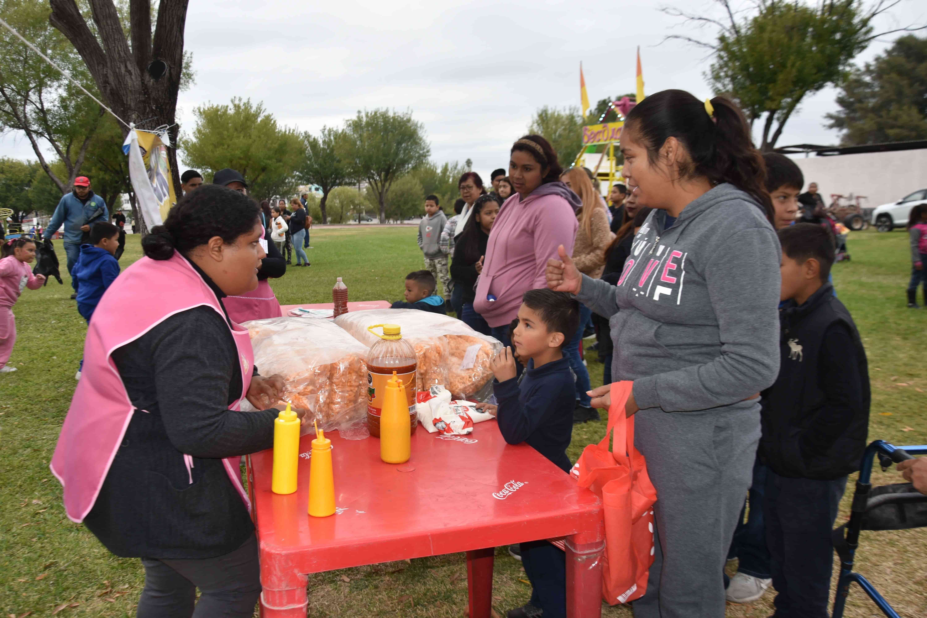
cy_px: 309
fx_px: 695
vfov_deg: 47.9
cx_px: 464
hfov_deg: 67.4
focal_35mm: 27
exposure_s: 1/200
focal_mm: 18
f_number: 5
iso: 110
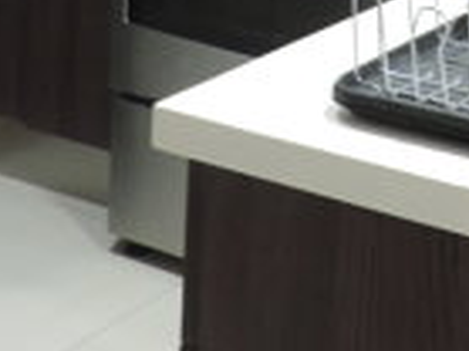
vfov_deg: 12.3
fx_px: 1489
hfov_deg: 17.7
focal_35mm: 110
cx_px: 396
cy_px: -273
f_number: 3
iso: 400
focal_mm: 4.3
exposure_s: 1/15
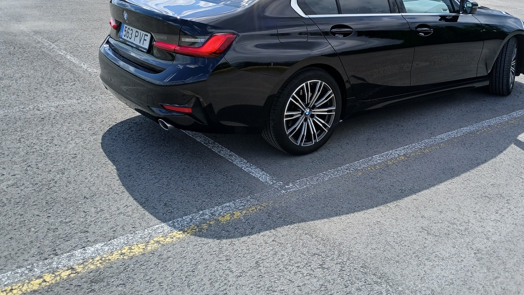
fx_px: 486
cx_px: 300
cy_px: 62
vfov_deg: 32.8
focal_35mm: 35
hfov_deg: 56.4
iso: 20
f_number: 1.8
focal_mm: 3.98
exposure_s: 1/524
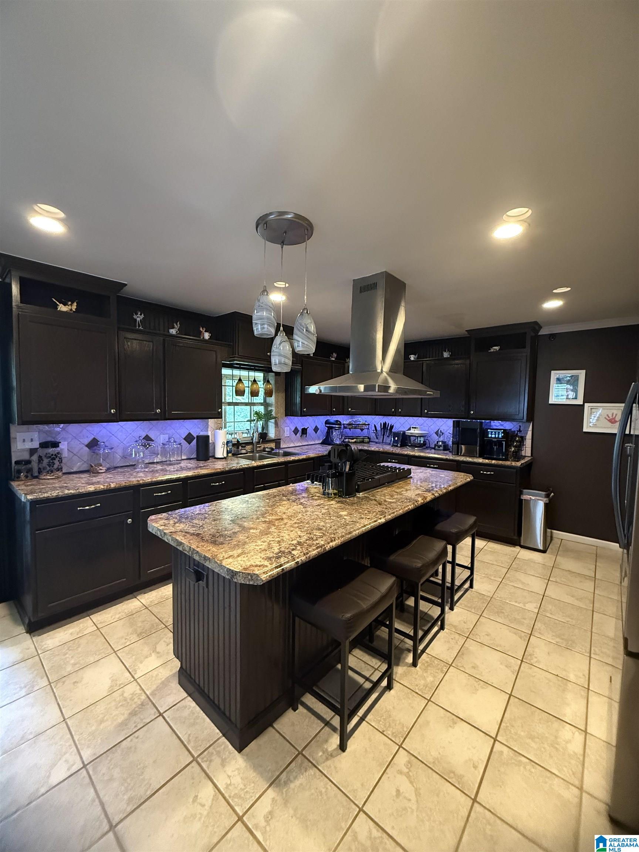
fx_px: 345
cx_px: 320
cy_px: 426
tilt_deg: -2.9
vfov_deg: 102.1
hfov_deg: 85.7
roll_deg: -0.5
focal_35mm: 14
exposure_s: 1/60
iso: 1000
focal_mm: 2.22
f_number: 2.2
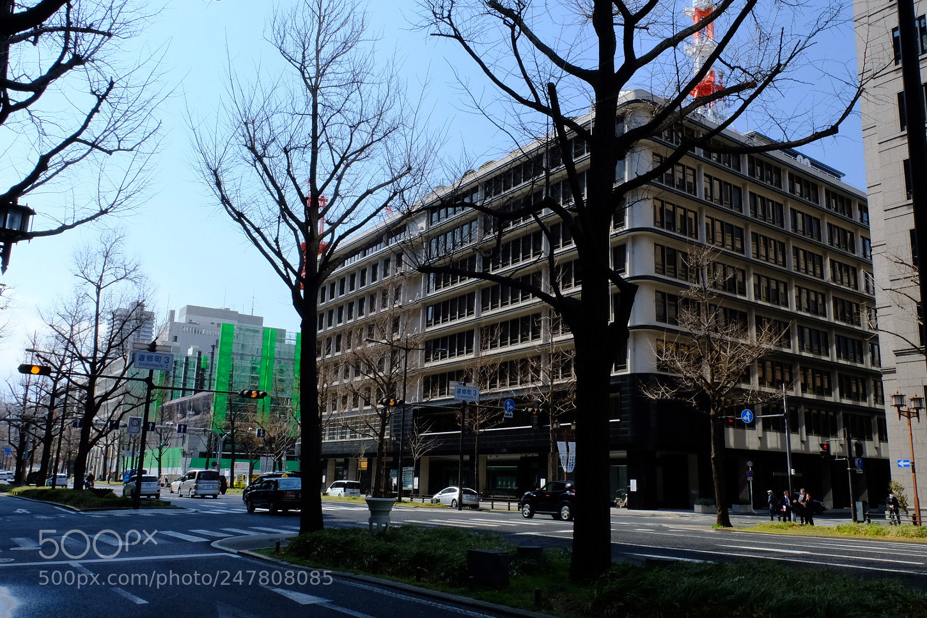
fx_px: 824
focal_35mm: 32
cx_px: 510
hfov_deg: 58.6
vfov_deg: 41.1
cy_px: 287
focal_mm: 19.2
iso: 1600
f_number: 20
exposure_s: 1/125
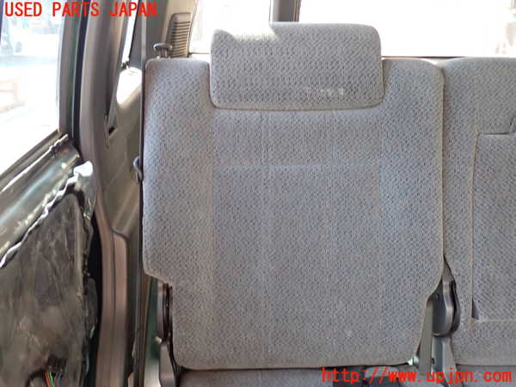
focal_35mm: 36
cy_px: 194
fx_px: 537
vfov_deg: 39.7
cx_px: 258
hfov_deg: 51.4
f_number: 2.5
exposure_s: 1/40
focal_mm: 6.37
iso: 250
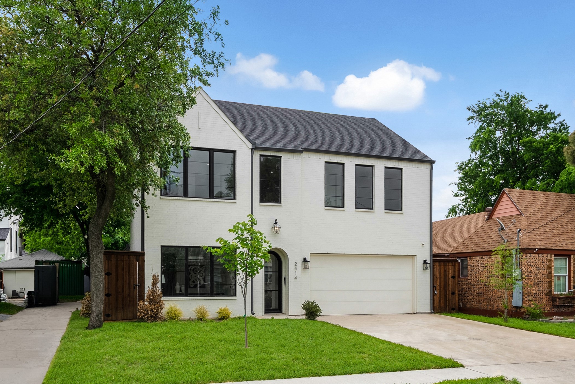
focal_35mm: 28
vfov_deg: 46.4
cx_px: 283
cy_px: 195
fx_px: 447
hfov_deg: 65.5
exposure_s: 1/80
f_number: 11
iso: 100
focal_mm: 18
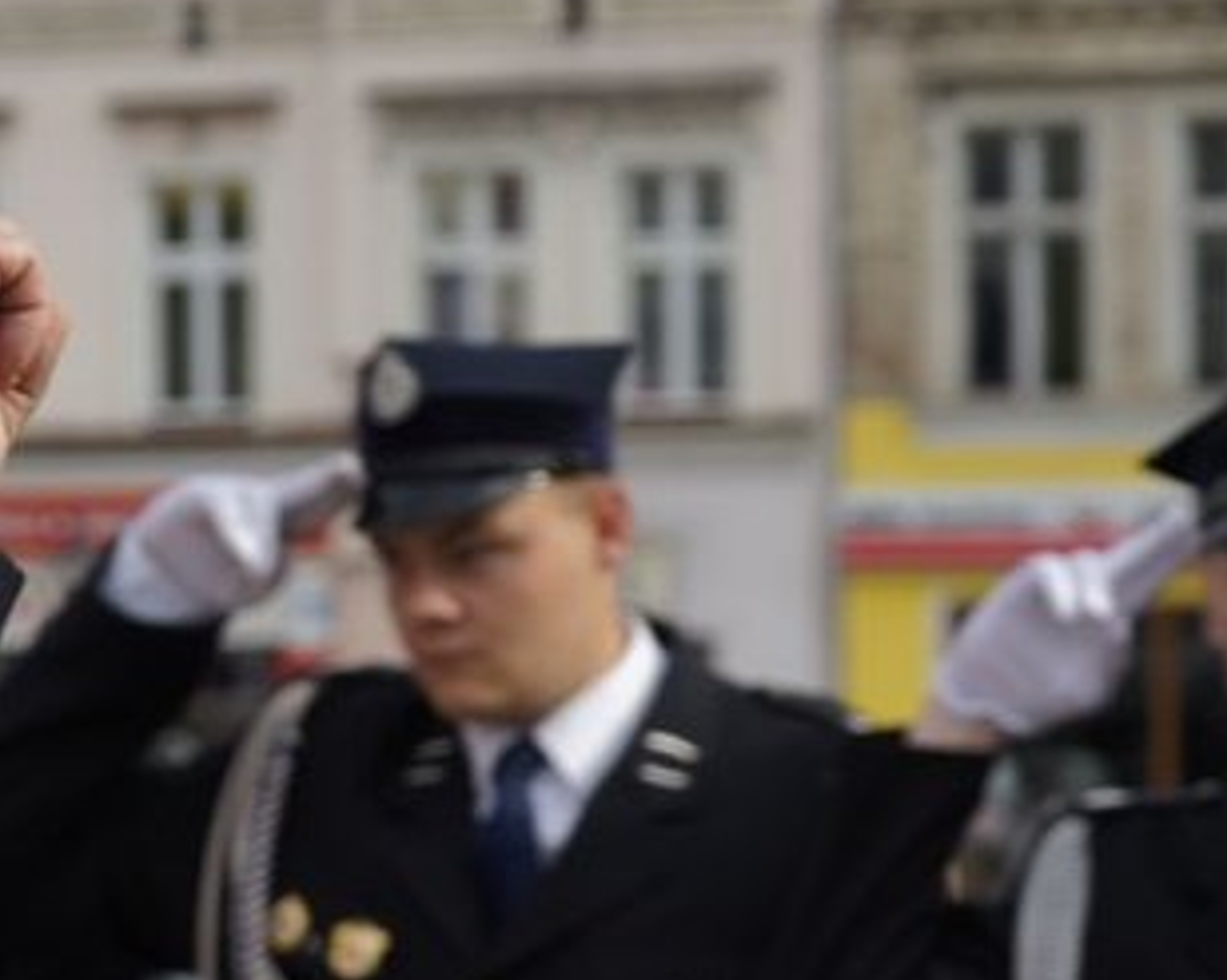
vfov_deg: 7.4
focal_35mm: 208
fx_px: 7549
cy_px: 458
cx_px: 207
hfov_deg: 9.3
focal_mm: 70
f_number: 5.6
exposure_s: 1/250
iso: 100
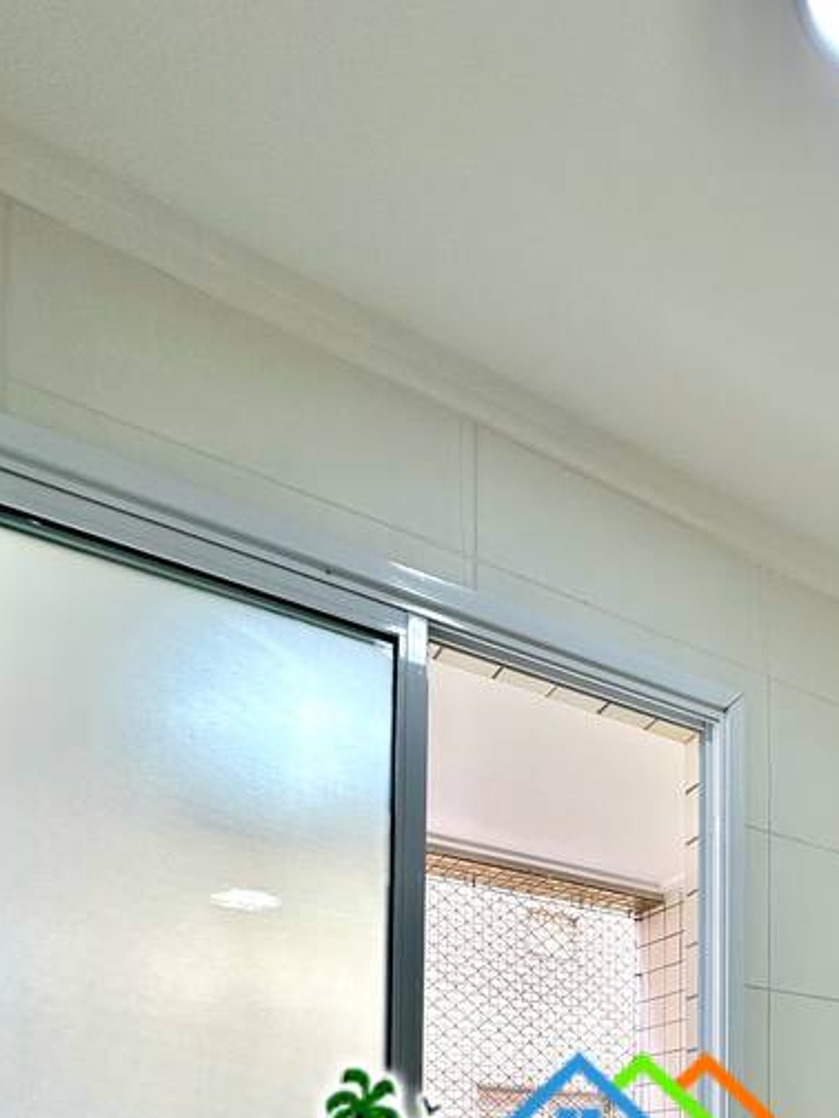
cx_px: 737
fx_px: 969
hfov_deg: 43.2
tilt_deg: +2.1
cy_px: 1162
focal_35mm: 30
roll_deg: -0.8
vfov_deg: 47.6
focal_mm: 2.22
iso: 40
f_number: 2.2
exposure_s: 1/188
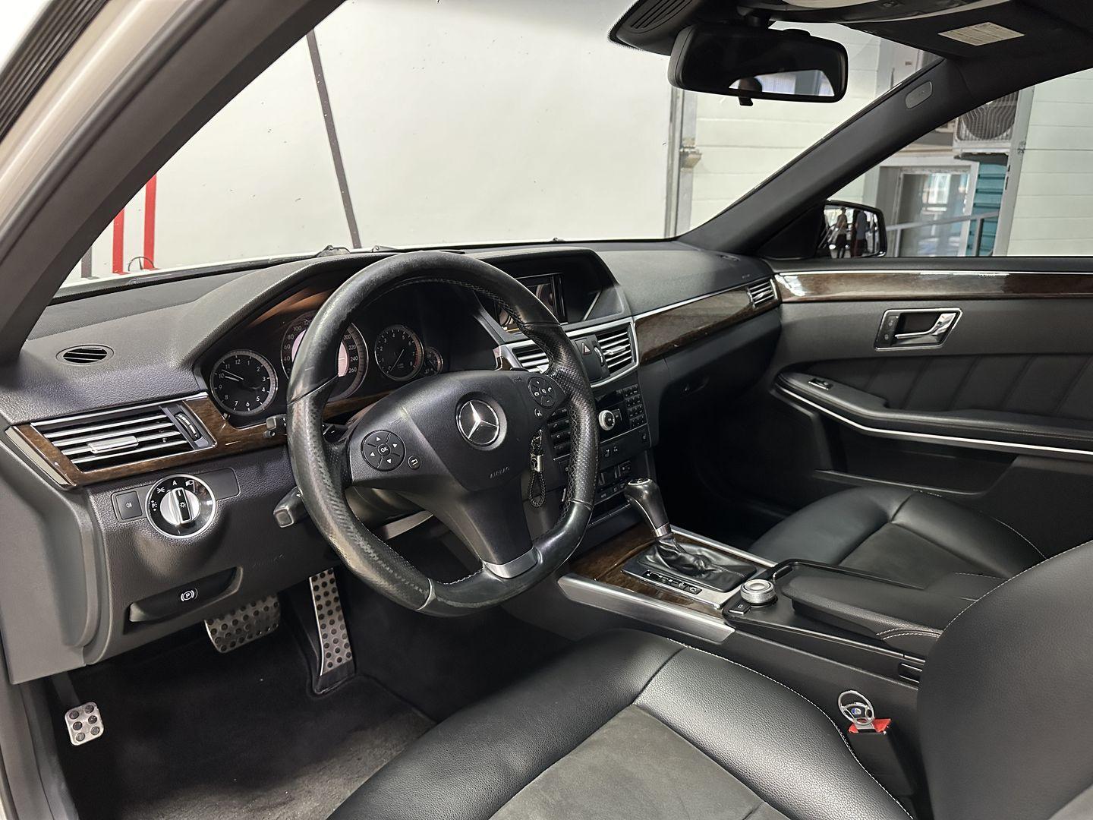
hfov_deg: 71.6
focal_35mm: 24
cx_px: 546
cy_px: 410
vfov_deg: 56.8
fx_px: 758
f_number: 1.78
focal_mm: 6.86
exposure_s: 1/50
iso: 640
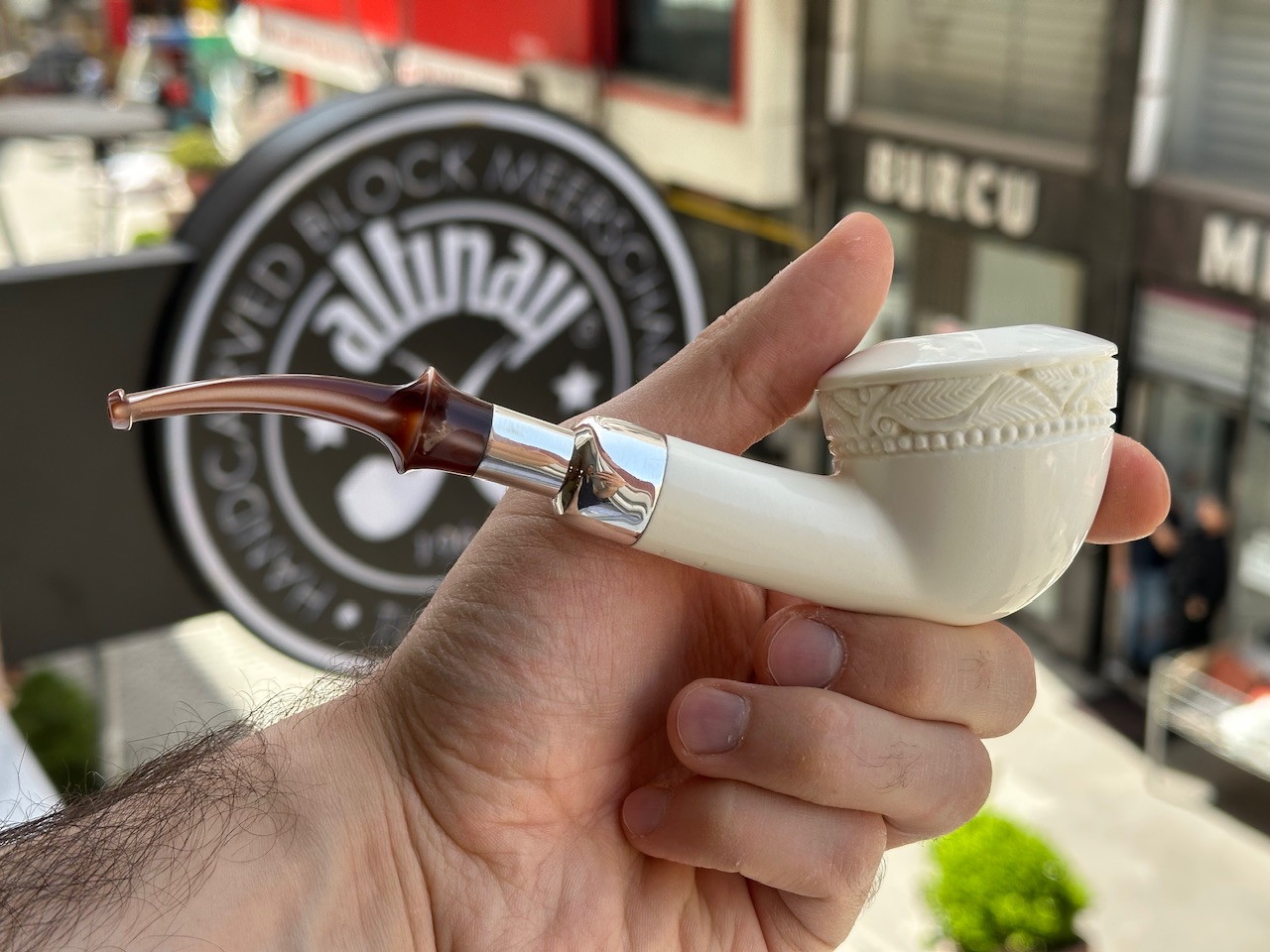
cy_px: 476
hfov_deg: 39.7
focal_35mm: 48
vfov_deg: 30.3
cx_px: 635
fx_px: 1761
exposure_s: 1/704
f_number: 1.78
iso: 64
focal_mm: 6.86
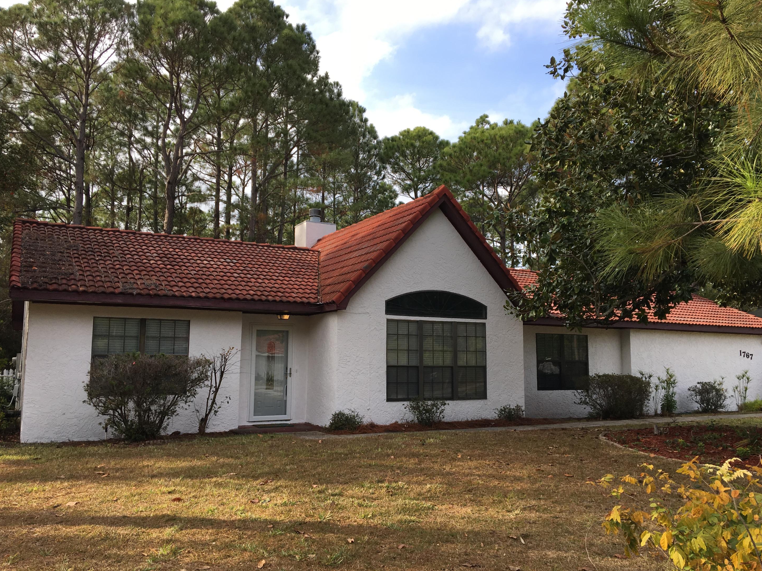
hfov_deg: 60.0
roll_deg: -0.1
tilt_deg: +6.7
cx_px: 388
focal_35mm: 30
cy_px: 290
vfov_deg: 46.8
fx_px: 660
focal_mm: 4.15
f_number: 2.2
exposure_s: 1/574
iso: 25
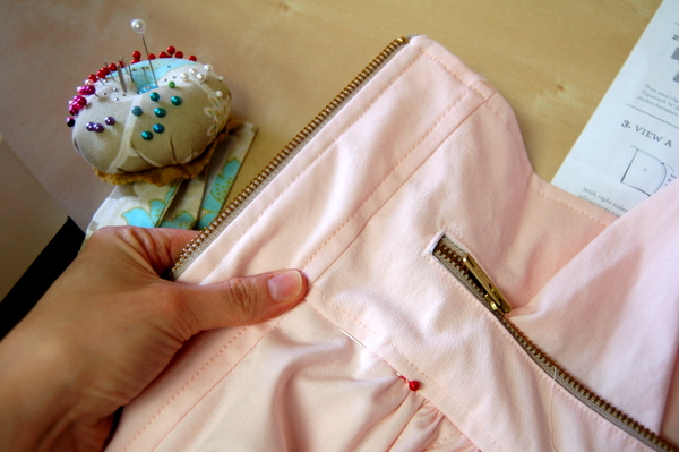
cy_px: 226
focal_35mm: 36
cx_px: 340
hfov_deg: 53.2
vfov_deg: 36.8
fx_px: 678
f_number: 4
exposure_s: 1/40
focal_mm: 24
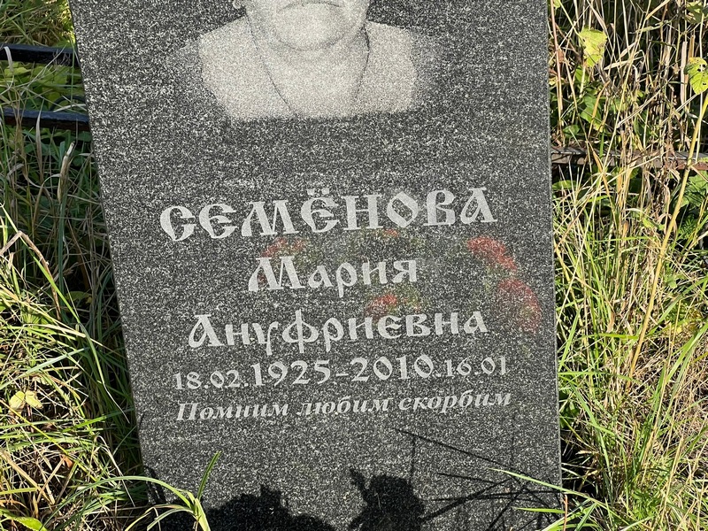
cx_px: 354
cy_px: 266
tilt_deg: -26.5
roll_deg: -4.6
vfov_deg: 19.1
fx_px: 1575
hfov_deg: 25.3
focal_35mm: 77
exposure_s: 1/277
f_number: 2.8
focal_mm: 9
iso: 32
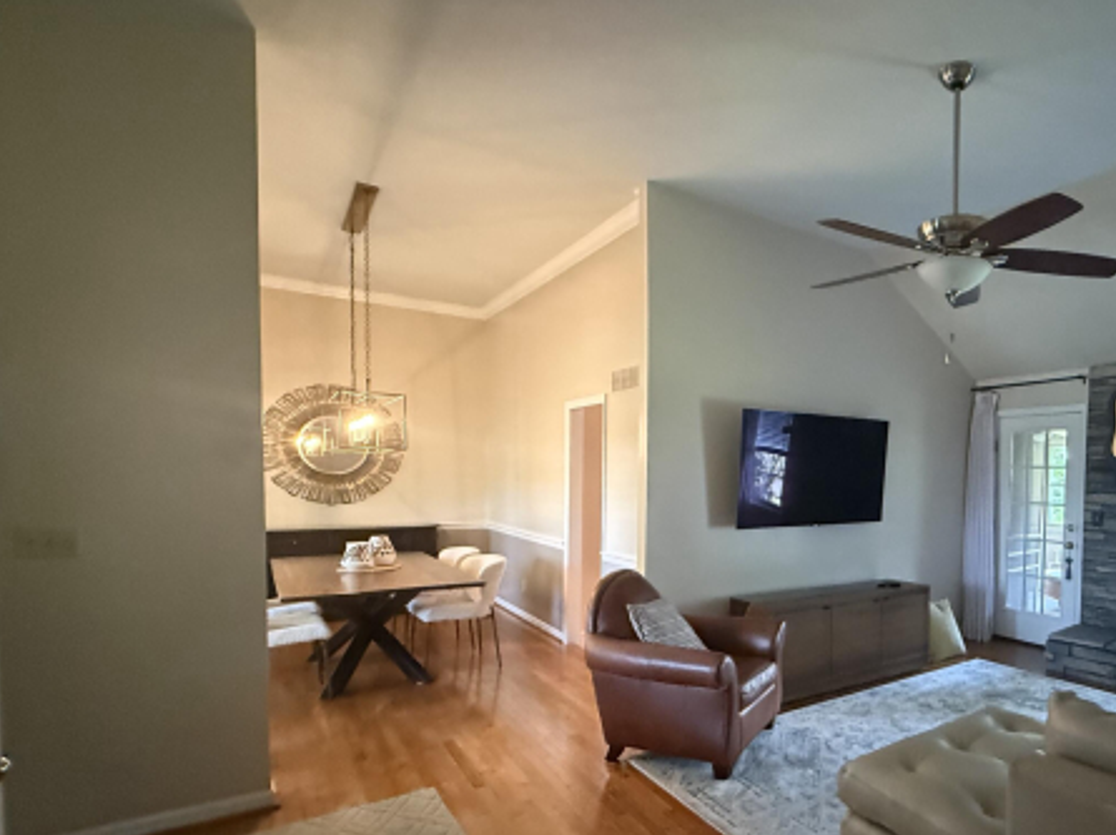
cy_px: 499
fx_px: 676
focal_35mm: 21
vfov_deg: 62.8
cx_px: 814
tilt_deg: -2.8
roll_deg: -0.7
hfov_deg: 74.3
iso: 1000
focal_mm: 2.22
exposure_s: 1/60
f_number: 2.2
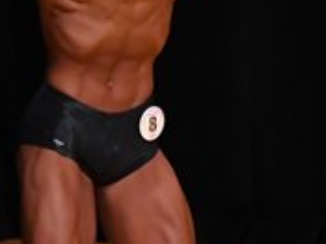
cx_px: 303
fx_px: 10202
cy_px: 127
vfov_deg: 1.4
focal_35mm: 1084
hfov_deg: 1.8
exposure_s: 1/400
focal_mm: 170
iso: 4000
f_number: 5.6
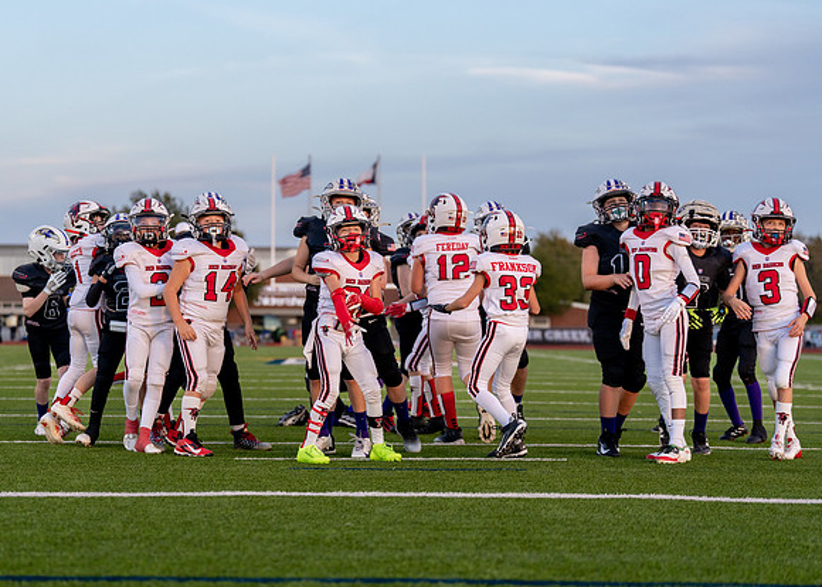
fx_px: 2246
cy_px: 316
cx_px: 345
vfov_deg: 14.9
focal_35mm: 96
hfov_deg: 20.7
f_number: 2.8
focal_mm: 83
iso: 800
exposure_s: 1/1250
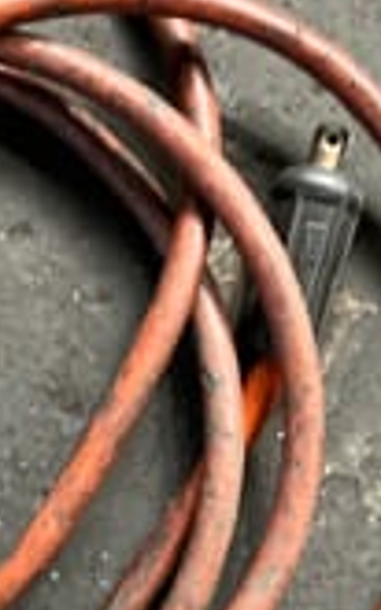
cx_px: -170
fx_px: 1497
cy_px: 386
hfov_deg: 13.7
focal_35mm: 90
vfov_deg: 23.0
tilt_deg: -83.7
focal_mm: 3
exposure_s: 1/60
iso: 125
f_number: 1.8
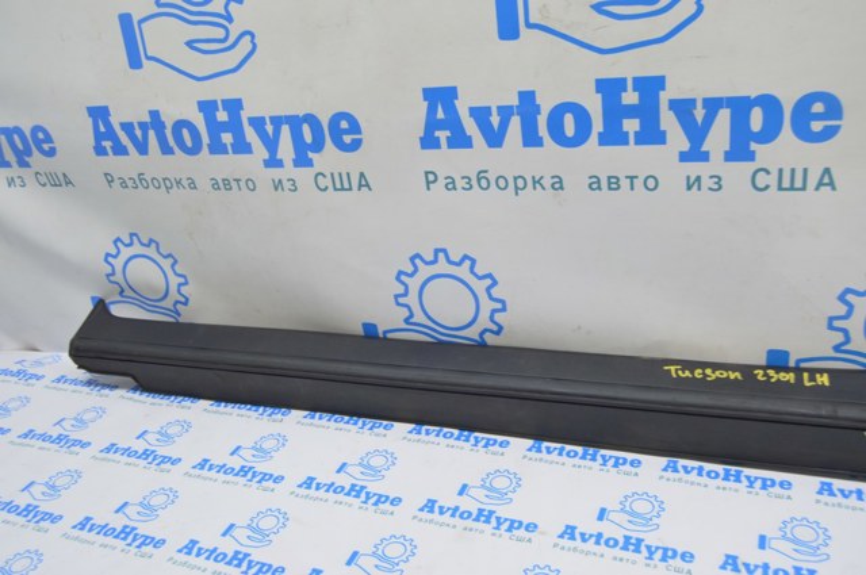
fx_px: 793
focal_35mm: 33
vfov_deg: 39.9
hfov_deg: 57.3
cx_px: 433
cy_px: 288
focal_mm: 22
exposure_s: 1/20
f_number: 5.6
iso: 400
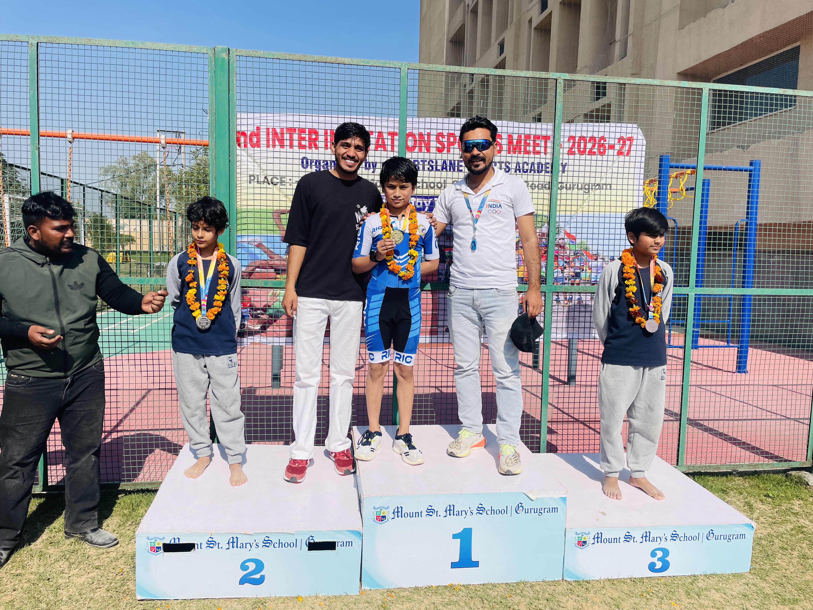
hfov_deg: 67.3
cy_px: 305
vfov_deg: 53.1
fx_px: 611
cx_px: 406
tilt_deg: -4.5
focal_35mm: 26
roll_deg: -1.7
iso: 32
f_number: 1.6
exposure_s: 1/5556
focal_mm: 4.2
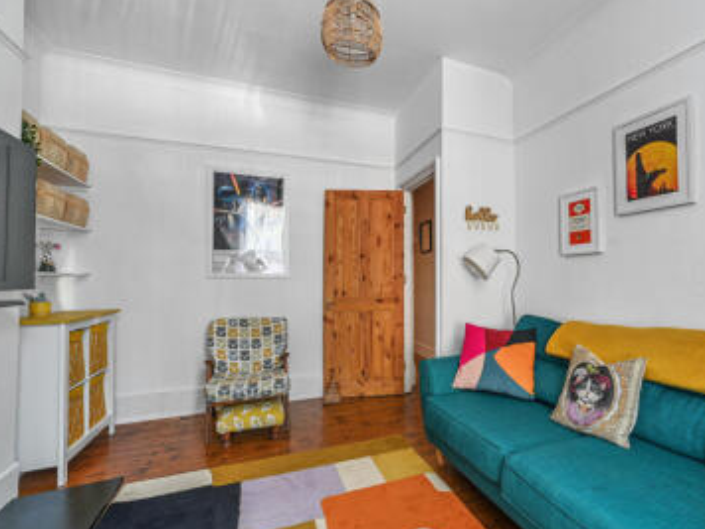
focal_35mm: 18
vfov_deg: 71.5
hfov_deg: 86.4
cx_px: 430
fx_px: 367
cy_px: 278
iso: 400
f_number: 8
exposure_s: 1.6
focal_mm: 14
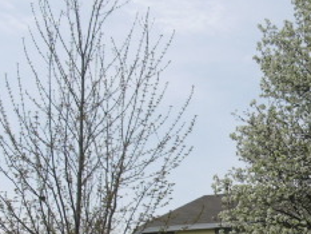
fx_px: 890
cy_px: 221
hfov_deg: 19.2
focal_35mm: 99
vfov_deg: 14.8
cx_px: 316
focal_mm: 6.3
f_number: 7.8
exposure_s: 1/200
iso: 80
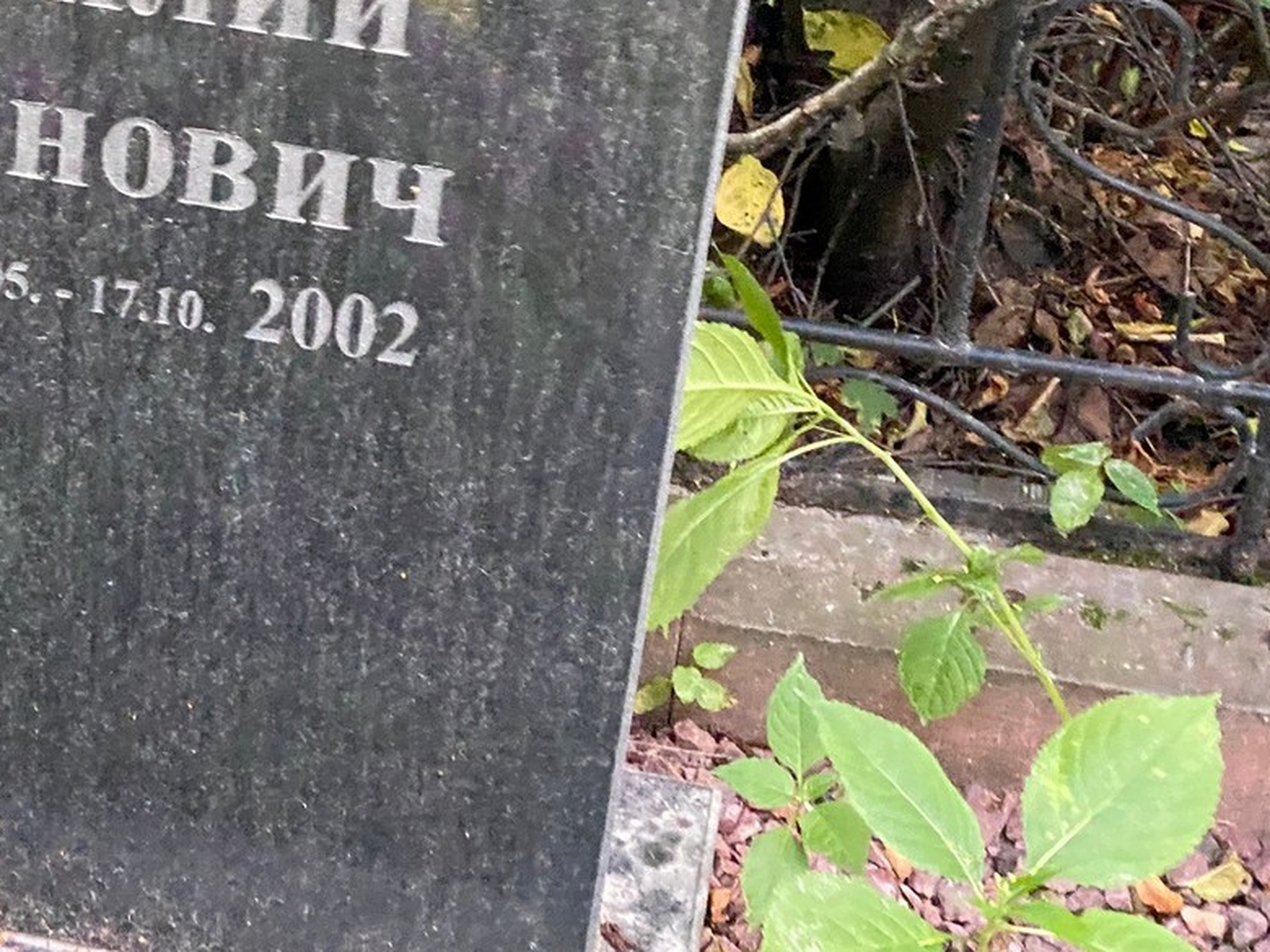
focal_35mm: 96
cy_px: 140
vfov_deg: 15.3
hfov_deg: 20.1
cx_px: 161
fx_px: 3522
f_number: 2
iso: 800
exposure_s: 1/35
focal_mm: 6
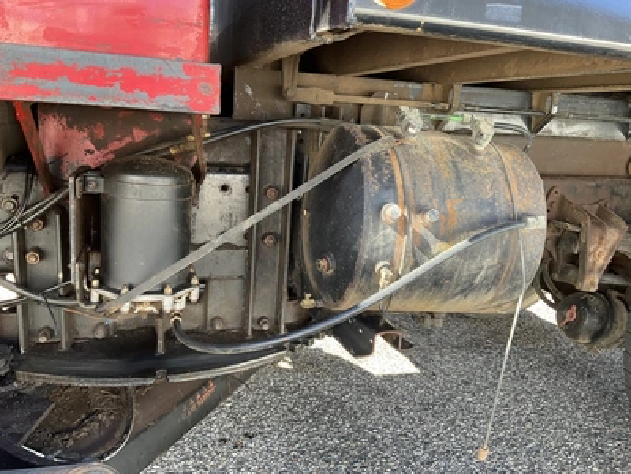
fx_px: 529
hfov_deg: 61.7
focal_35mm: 29
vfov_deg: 48.2
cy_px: 237
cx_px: 316
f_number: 1.8
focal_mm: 3
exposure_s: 1/122
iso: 40
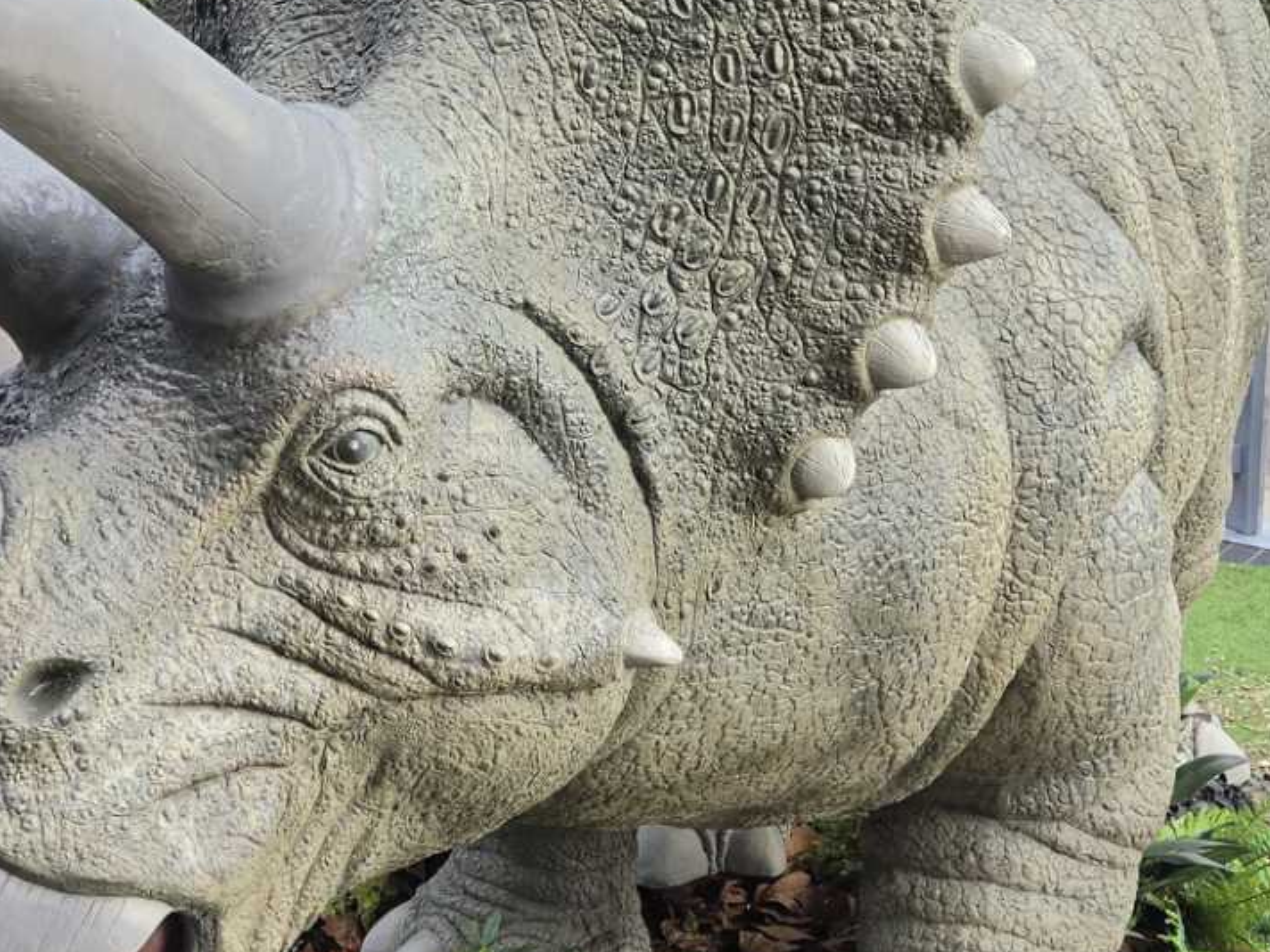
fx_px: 2275
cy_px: 344
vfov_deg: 23.6
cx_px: 451
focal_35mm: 62
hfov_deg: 31.0
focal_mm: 5.4
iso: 80
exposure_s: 1/583
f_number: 1.8
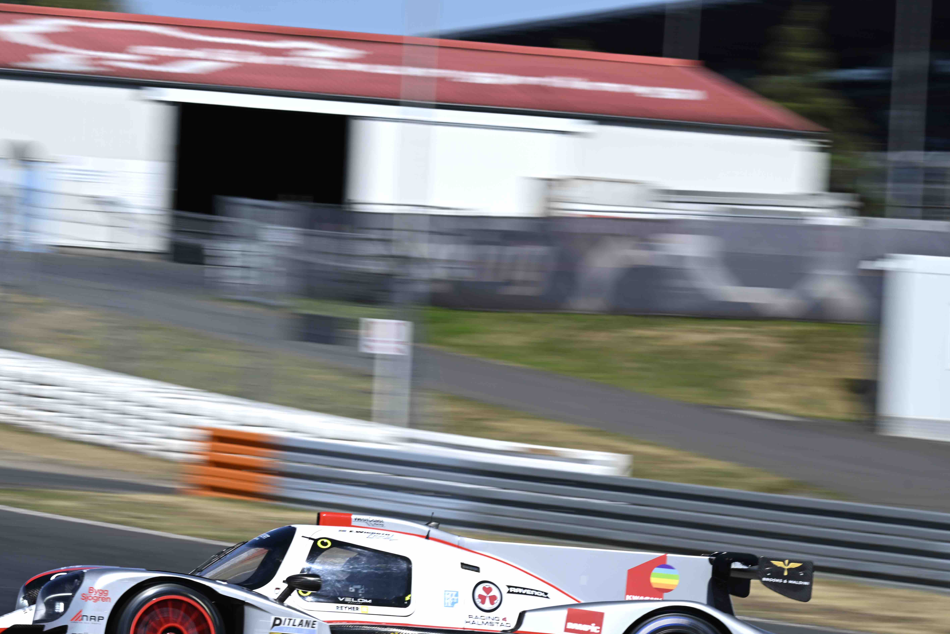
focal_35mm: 233
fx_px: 6148
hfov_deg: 8.8
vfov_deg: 5.9
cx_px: 325
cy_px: 445
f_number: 10
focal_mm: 160
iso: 32
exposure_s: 1/80
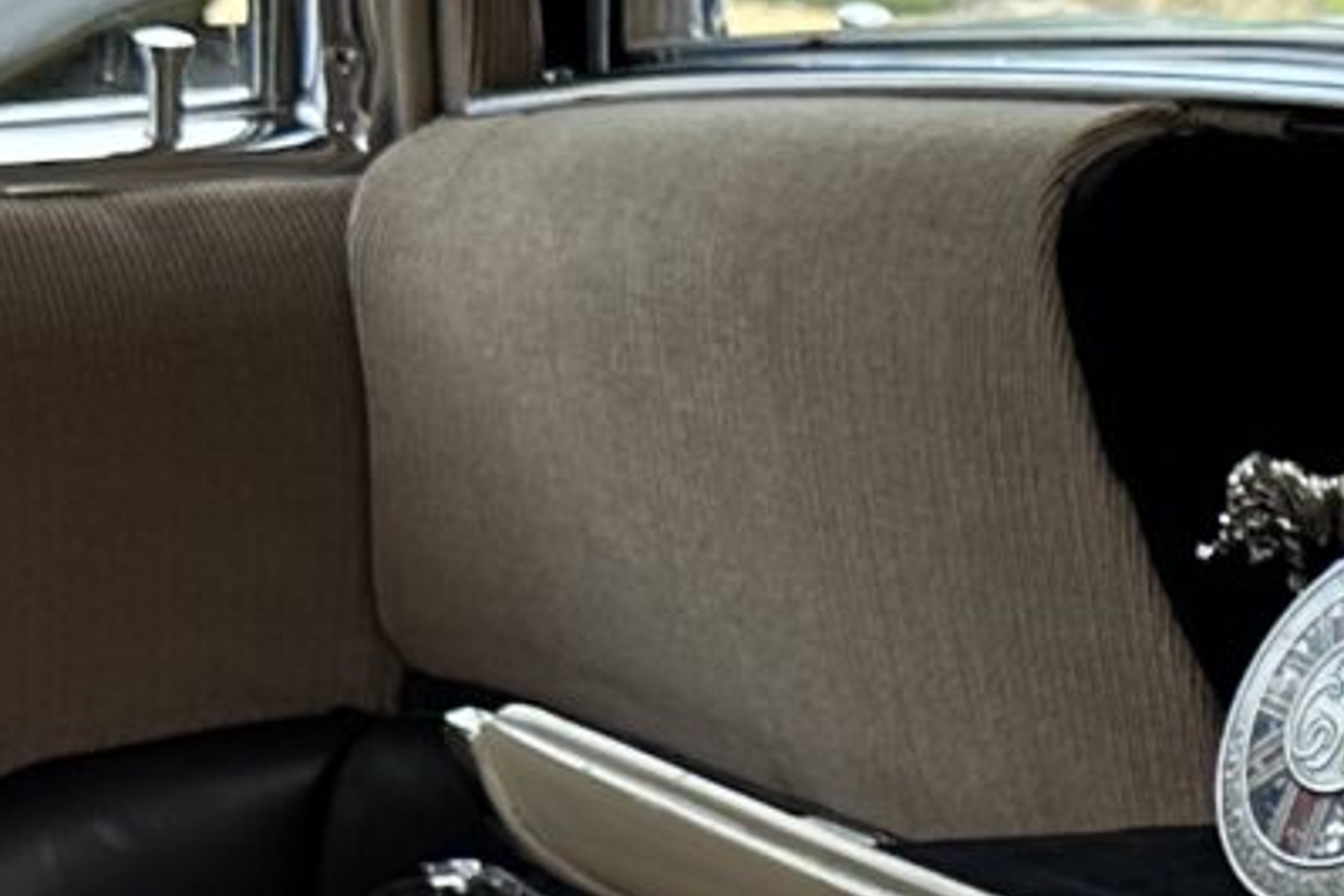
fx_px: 5973
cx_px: 2358
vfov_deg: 8.3
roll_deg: -2.3
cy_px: 1637
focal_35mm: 160
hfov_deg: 11.9
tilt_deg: -17.9
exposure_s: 1/630
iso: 80
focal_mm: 6.86
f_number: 1.78
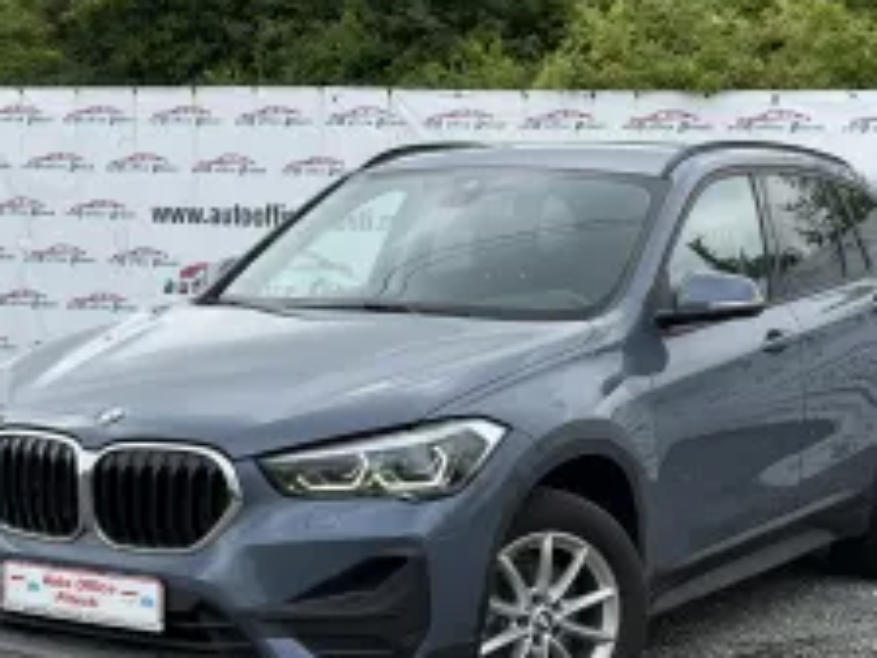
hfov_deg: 25.3
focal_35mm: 77
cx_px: 485
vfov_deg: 19.0
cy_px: 478
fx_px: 1951
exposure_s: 1/1678
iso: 64
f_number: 1.78
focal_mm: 6.76
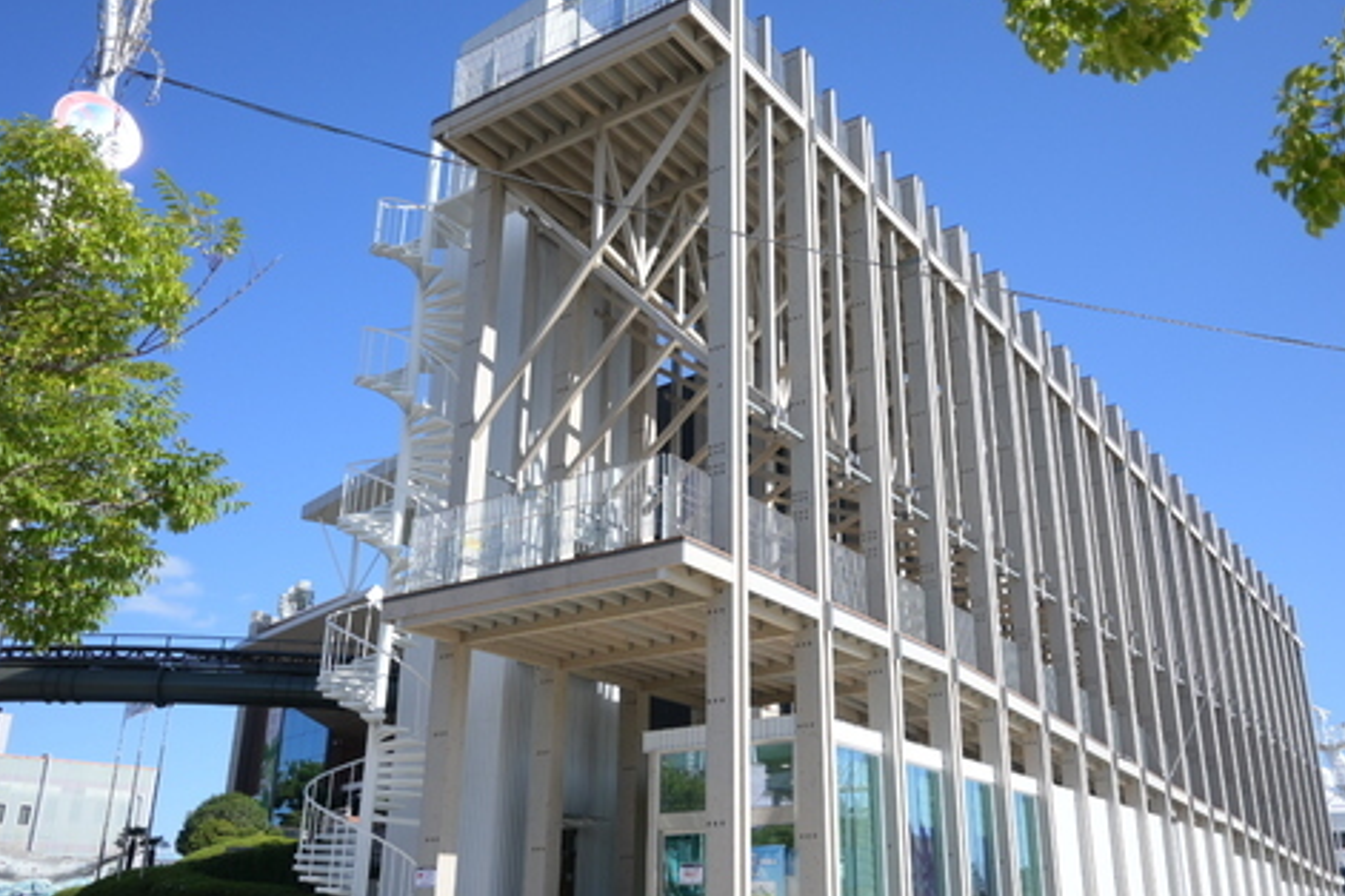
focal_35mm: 32
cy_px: 472
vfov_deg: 41.1
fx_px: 1195
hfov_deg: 58.7
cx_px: 720
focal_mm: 16
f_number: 3.5
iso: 200
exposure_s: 1/2000
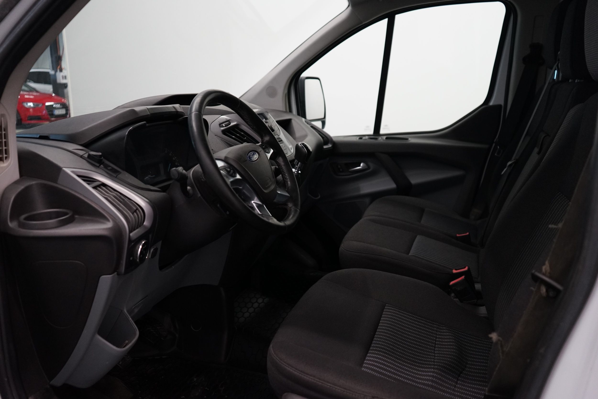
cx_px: 299
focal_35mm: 29
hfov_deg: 63.7
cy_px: 200
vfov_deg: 45.0
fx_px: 482
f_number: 3.5
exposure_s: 1/160
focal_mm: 29
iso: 1600
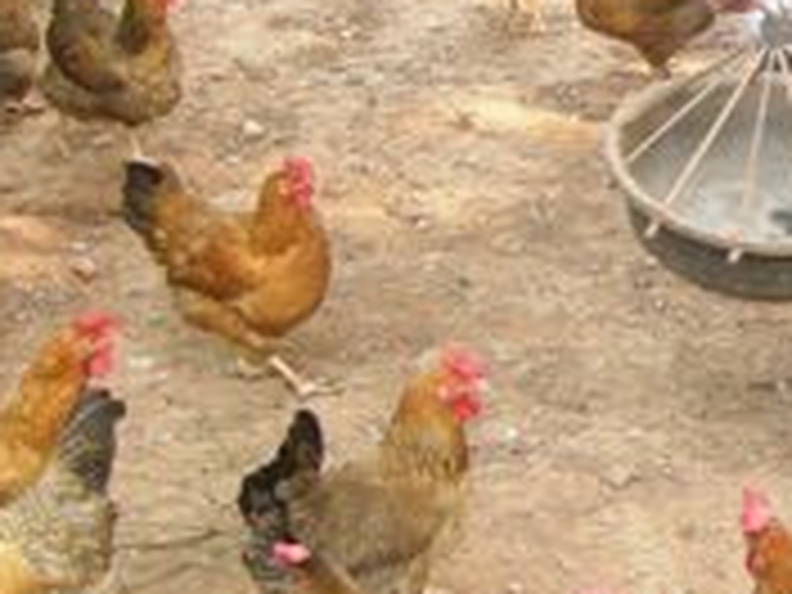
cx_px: 1246
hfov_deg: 14.0
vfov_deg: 11.3
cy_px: 158
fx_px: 2997
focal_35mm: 131
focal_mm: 7.5
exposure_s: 1/84.1
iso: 64
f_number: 2.7
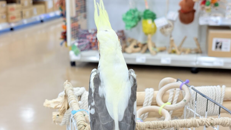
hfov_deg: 36.6
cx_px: 116
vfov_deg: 21.1
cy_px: 76
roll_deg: +1.4
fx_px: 349
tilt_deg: -14.7
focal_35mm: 57
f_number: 1.6
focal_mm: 5.96
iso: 80
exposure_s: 1/100
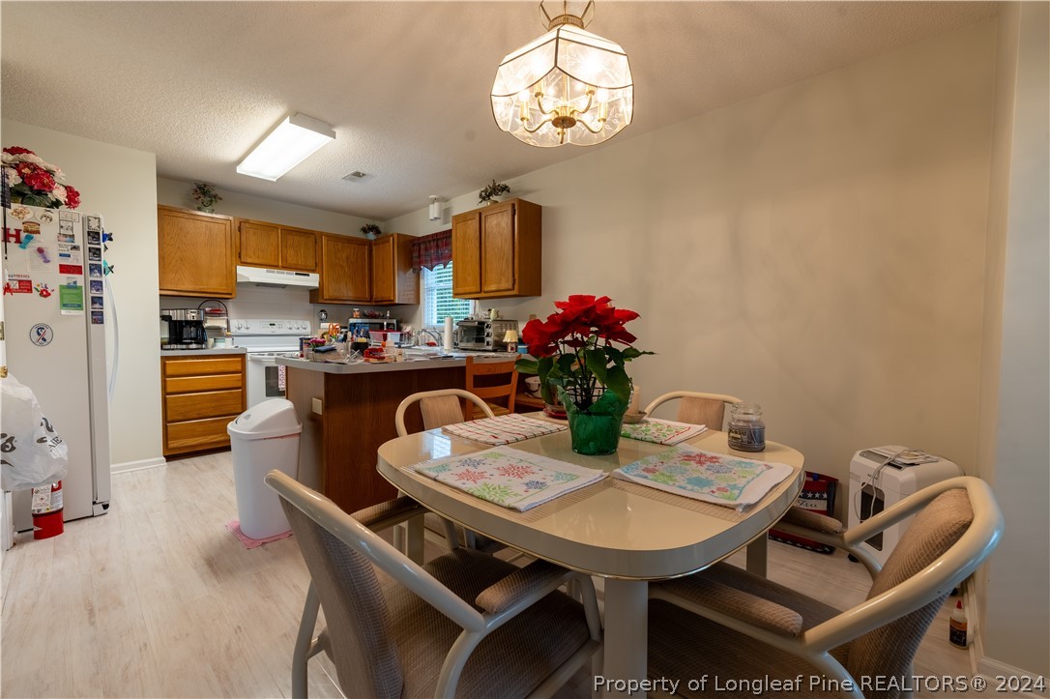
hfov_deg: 104.3
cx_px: 525
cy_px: 350
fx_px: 408
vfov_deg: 81.2
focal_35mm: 14
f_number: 8
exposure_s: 1/125
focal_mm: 14
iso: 400
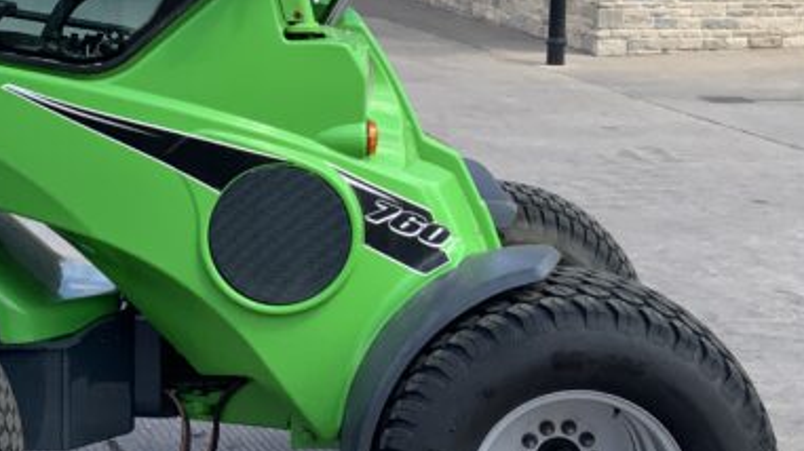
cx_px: 186
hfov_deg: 24.7
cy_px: 129
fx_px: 1811
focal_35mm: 85
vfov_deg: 14.2
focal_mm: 3
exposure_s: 1/842
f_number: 1.8
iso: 16
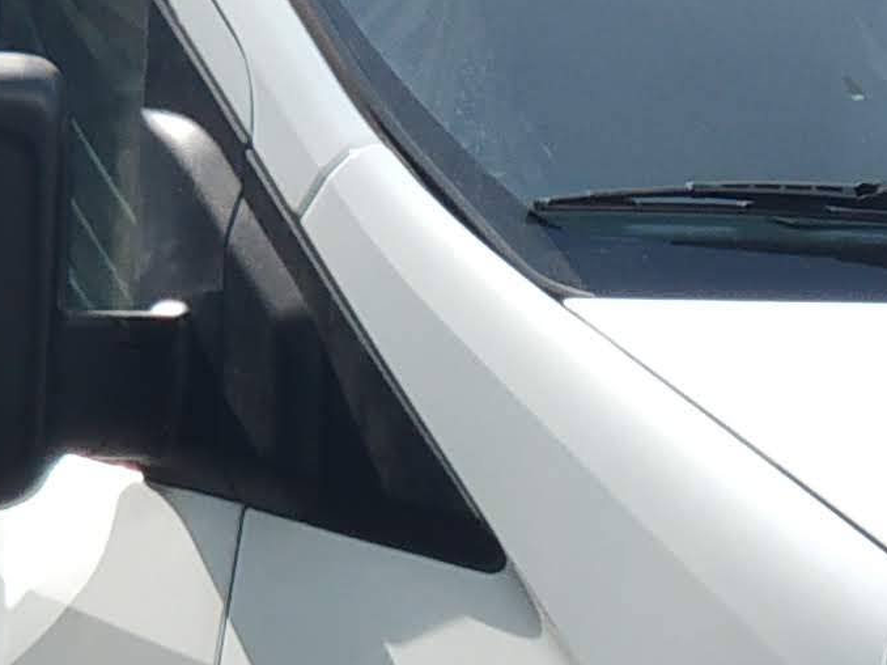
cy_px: 713
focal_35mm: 309
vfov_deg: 4.8
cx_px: 548
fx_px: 7915
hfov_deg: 6.4
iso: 100
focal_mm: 6.06
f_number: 2.6
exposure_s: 1/279
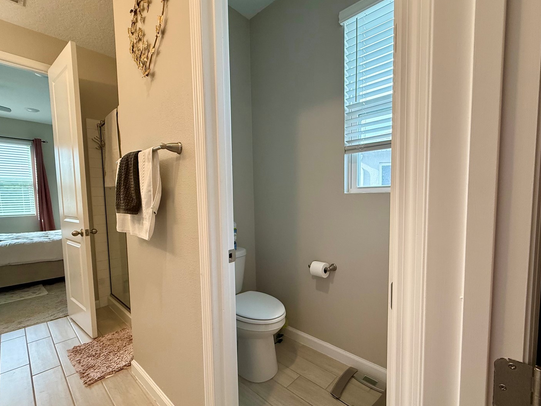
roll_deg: +1.1
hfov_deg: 94.3
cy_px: 216
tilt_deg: -3.6
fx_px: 250
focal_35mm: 16
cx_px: 289
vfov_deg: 78.0
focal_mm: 2.22
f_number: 2.2
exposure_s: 1/120
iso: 250
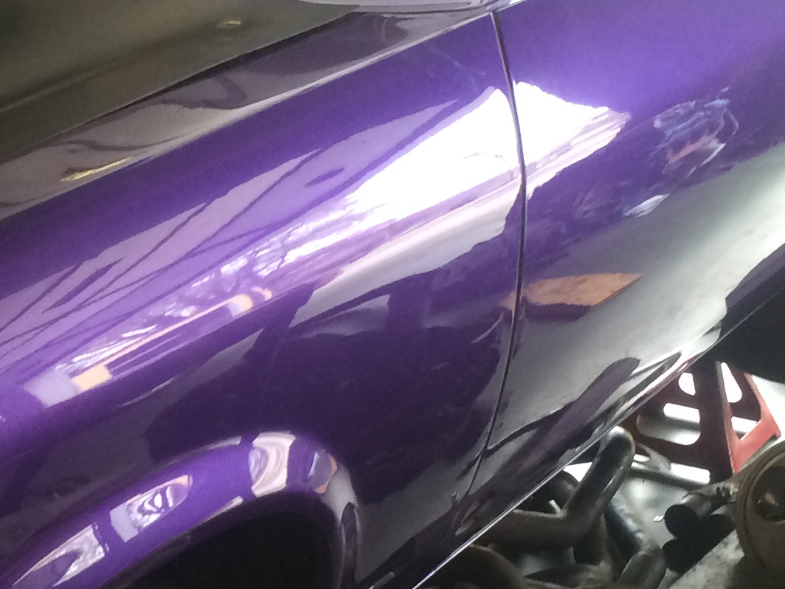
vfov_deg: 16.6
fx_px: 2018
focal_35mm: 89
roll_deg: +0.8
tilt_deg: -18.6
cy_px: 324
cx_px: 78
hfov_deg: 21.5
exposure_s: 1/30
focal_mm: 4.15
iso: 80
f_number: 2.2
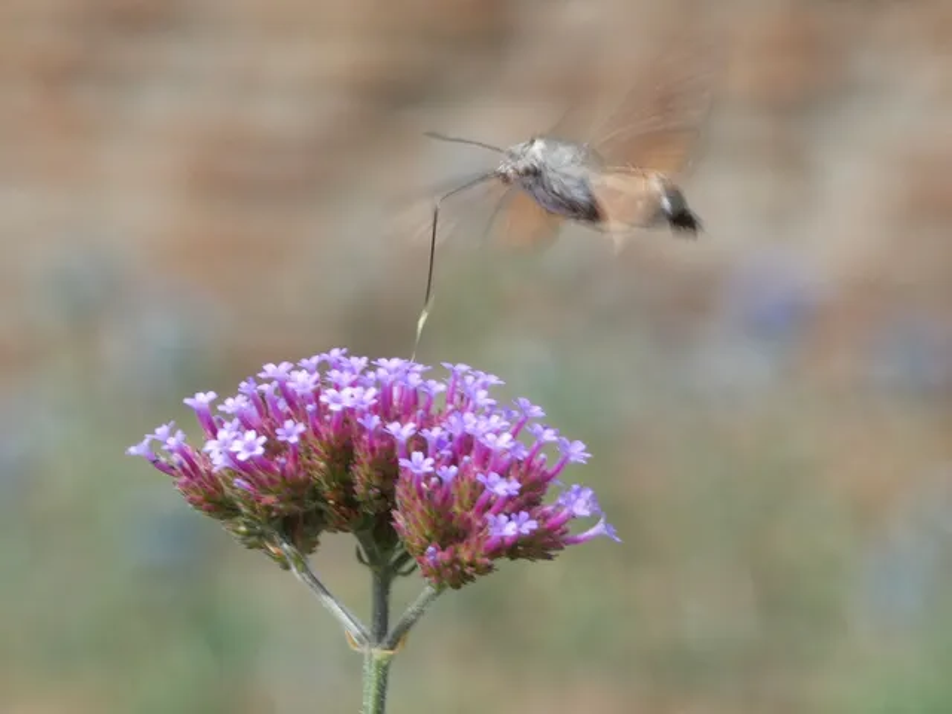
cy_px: 357
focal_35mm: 400
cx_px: 476
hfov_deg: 5.0
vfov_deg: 3.7
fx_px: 11001
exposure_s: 1/80
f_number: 5.6
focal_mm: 71.7
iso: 100
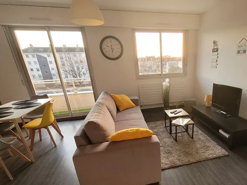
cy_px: 117
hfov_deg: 79.1
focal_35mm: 20
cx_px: 164
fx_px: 143
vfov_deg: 64.9
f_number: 2.2
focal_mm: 1.74
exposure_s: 1/33
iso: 320
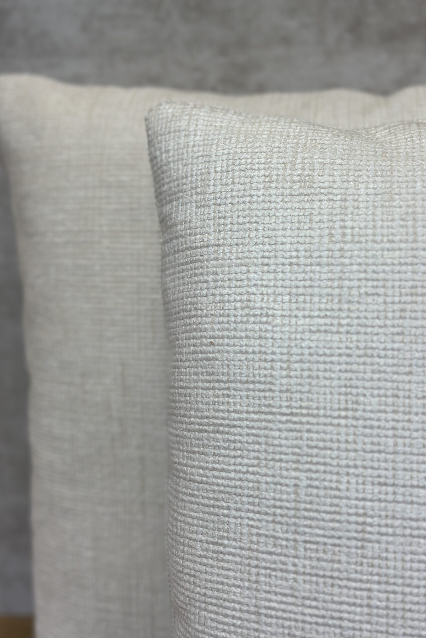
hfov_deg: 27.0
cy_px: 319
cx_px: 190
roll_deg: +2.9
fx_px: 887
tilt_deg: -19.0
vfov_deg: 39.6
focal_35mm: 50
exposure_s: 1/349
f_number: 1.78
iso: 80
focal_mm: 6.86
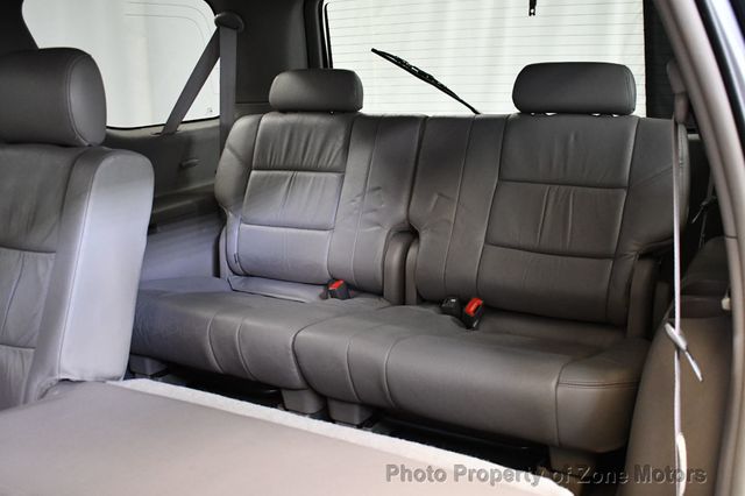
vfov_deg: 36.8
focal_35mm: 36
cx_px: 372
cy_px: 248
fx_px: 745
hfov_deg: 53.2
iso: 3600
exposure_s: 1/60
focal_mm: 24
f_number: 4
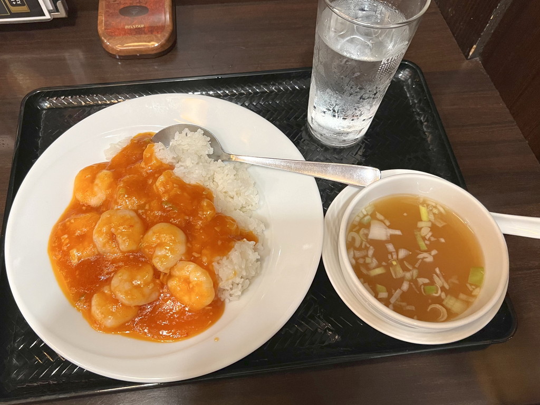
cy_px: 202
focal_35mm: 26
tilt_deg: -61.2
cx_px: 270
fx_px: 406
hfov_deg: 67.3
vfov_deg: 53.1
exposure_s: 1/50
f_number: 1.5
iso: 320
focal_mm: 5.7
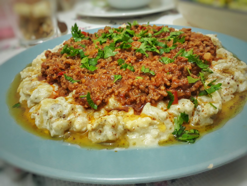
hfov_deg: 65.3
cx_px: 124
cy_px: 93
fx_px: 193
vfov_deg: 51.4
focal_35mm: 27
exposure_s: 1/20
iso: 400
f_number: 1.9
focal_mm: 3.6
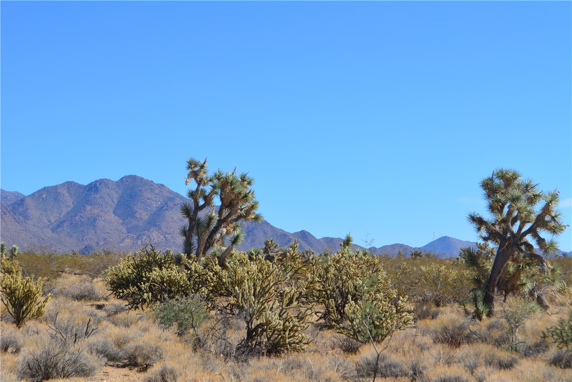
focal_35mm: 82
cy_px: 191
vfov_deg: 16.6
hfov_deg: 24.6
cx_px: 286
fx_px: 1311
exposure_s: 1/400
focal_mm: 55
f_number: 11
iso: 200
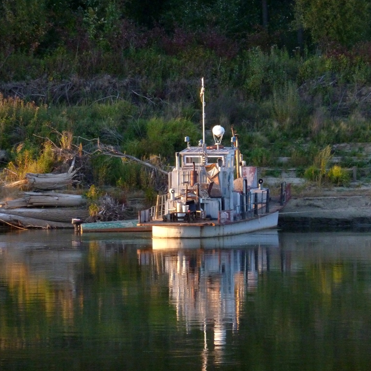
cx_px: 188
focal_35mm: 286
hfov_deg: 6.1
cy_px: 186
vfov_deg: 6.1
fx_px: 3468
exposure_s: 1/200
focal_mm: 39.7
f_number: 4.7
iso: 400
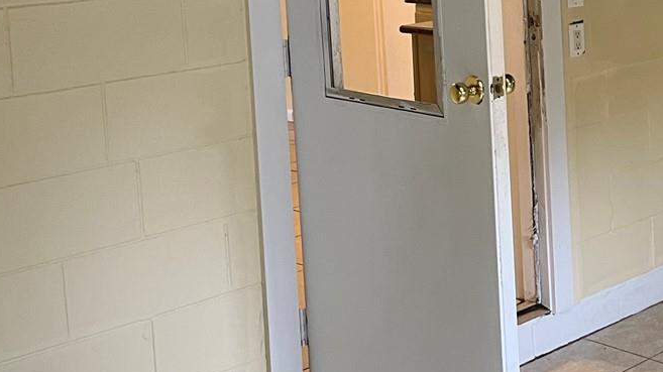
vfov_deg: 17.0
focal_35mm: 69
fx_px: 1213
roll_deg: +1.9
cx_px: 778
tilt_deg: -4.3
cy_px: -25
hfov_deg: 27.3
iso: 125
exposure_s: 1/60
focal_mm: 5.1
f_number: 1.6
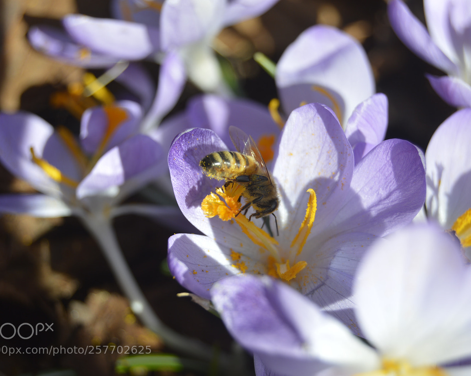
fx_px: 1304
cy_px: 189
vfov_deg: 16.4
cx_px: 250
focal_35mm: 94
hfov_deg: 20.5
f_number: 7.1
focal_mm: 55
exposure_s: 1/200
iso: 100
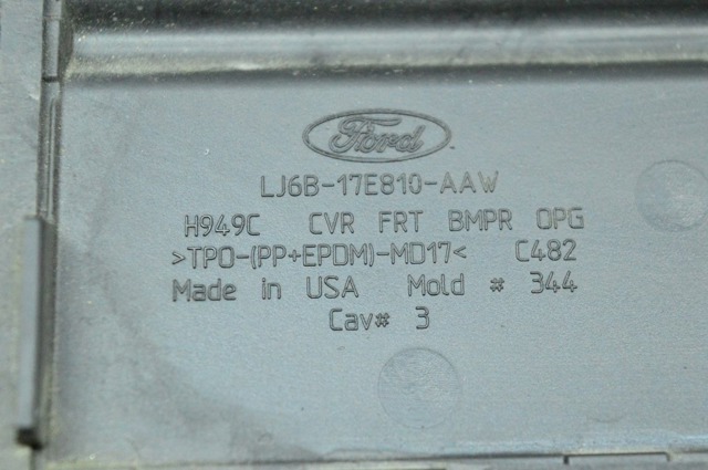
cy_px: 235
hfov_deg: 24.6
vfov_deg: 16.5
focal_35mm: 82
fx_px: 1620
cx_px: 354
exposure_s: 1/100
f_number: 6.3
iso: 6400
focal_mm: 55
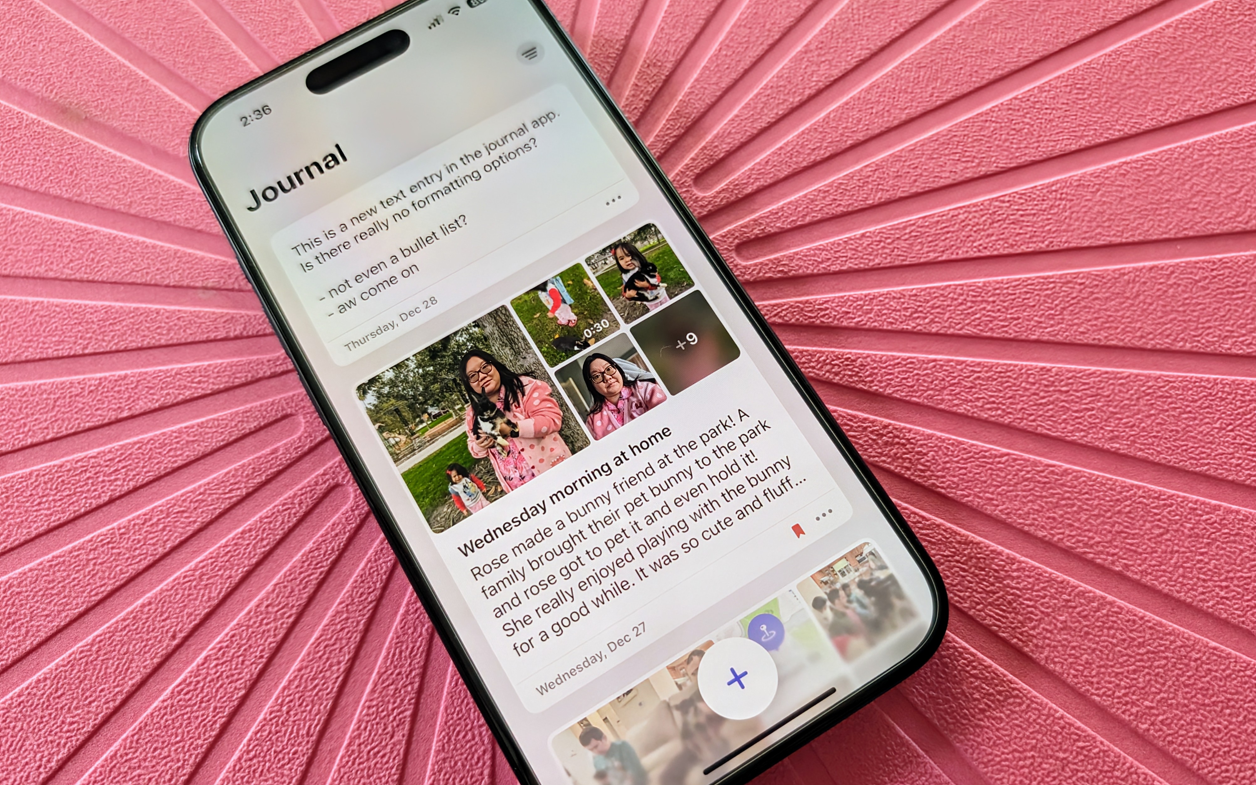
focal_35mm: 26
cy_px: 409
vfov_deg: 47.6
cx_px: 635
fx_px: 890
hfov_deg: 70.4
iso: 619
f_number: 1.68
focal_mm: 6.9
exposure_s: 1/78.9
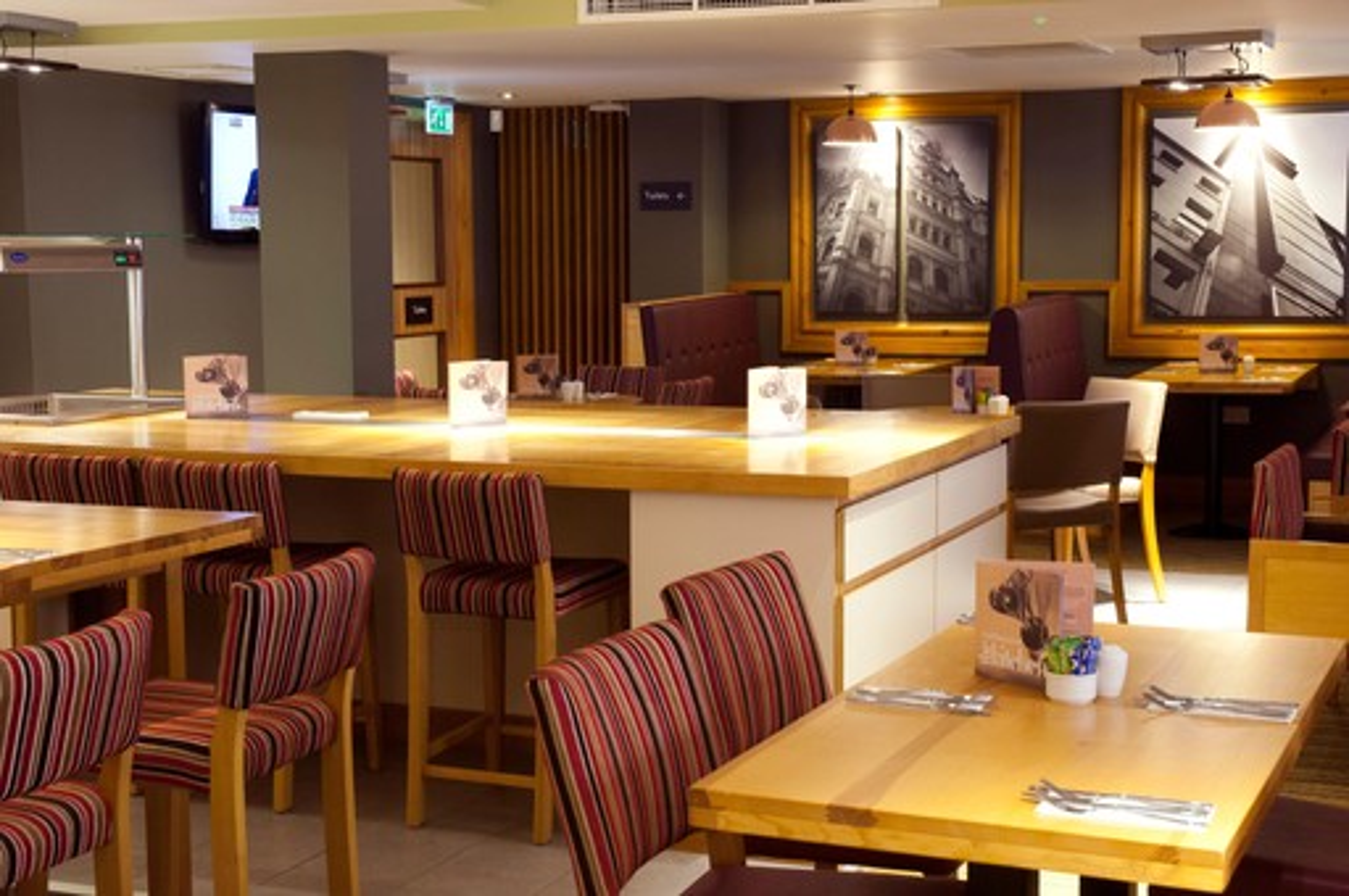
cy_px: 448
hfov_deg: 35.1
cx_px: 674
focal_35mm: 57
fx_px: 2133
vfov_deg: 23.7
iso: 200
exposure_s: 1/1.25
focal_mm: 38
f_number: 8
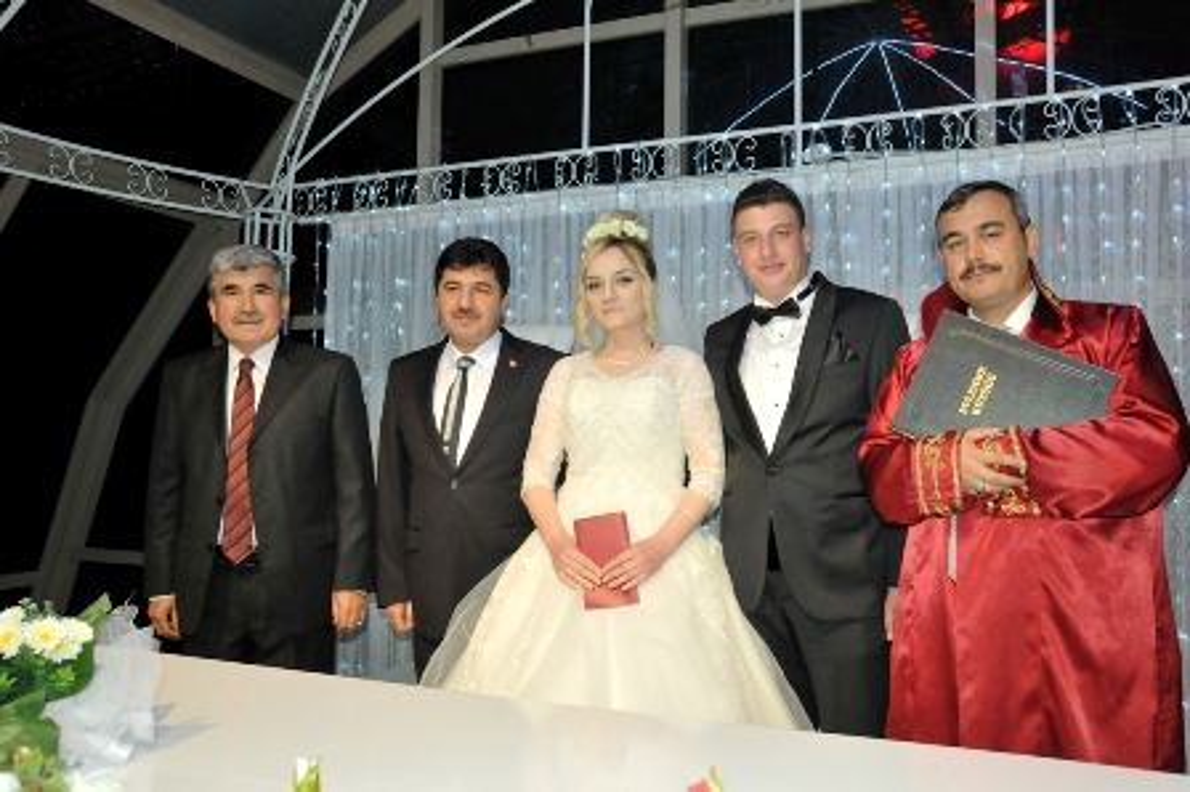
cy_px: 396
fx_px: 991
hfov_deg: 62.0
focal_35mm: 30
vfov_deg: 43.5
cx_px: 595
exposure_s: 1/125
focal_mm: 20
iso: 800
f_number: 4.8
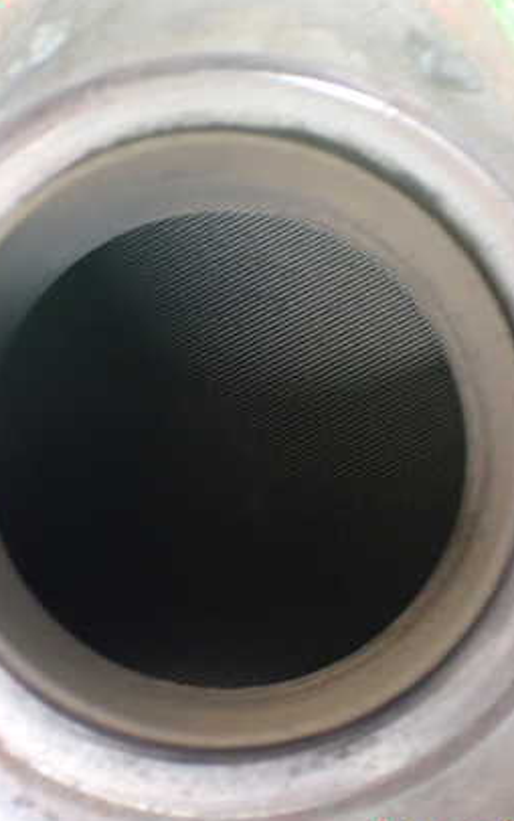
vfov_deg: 42.6
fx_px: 1053
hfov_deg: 27.4
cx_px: 229
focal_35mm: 47
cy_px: 415
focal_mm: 5.4
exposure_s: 1/40
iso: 800
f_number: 2.3
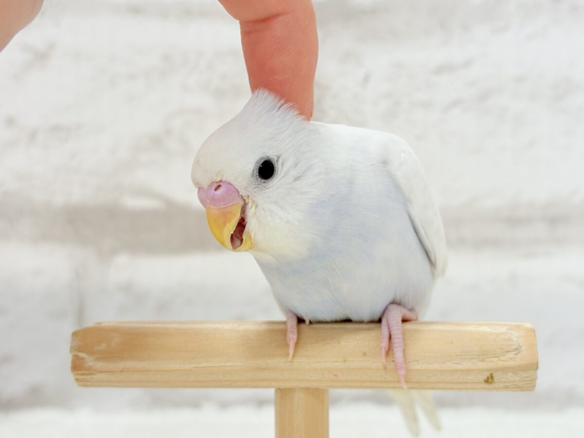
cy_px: 219
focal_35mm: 52
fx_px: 877
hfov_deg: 36.8
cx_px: 292
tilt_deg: -7.1
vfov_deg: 28.0
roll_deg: +0.8
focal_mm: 5.96
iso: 40
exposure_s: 1/50
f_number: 1.6
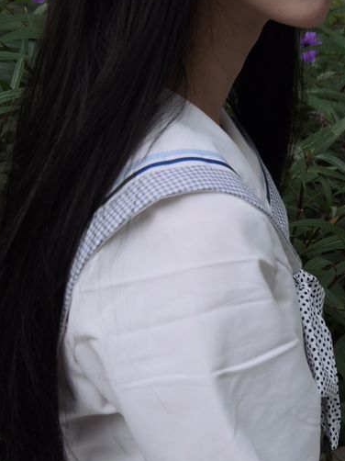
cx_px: 340
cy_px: 267
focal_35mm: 110
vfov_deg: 17.9
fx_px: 1463
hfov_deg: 13.3
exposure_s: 1/217
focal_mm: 8.67
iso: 50
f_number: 1.8
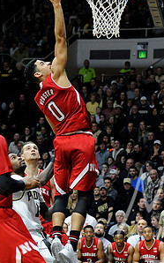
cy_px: 105
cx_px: 105
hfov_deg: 12.1
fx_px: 773
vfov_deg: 19.3
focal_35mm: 108
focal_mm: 70
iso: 4000
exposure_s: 1/1000
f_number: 3.2
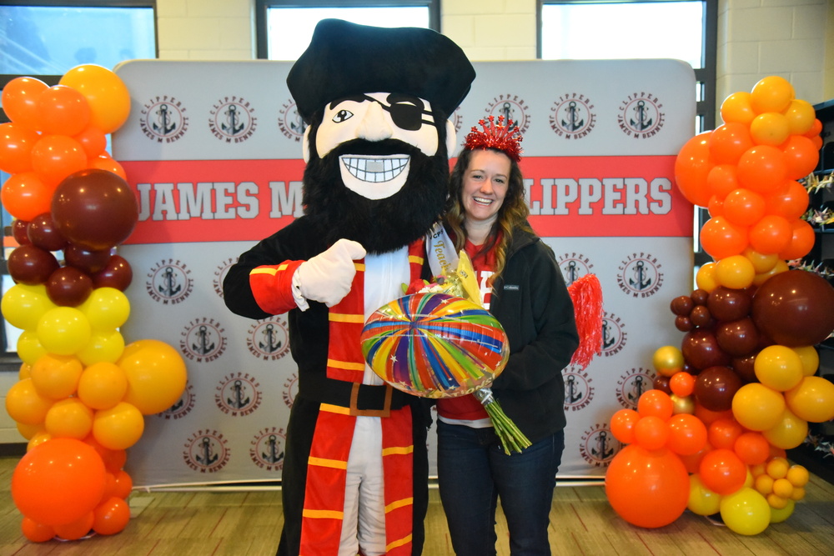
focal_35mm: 40
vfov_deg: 33.4
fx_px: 927
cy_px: 278
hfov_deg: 48.5
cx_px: 417
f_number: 4
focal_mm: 40
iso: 10000
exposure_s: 1/800
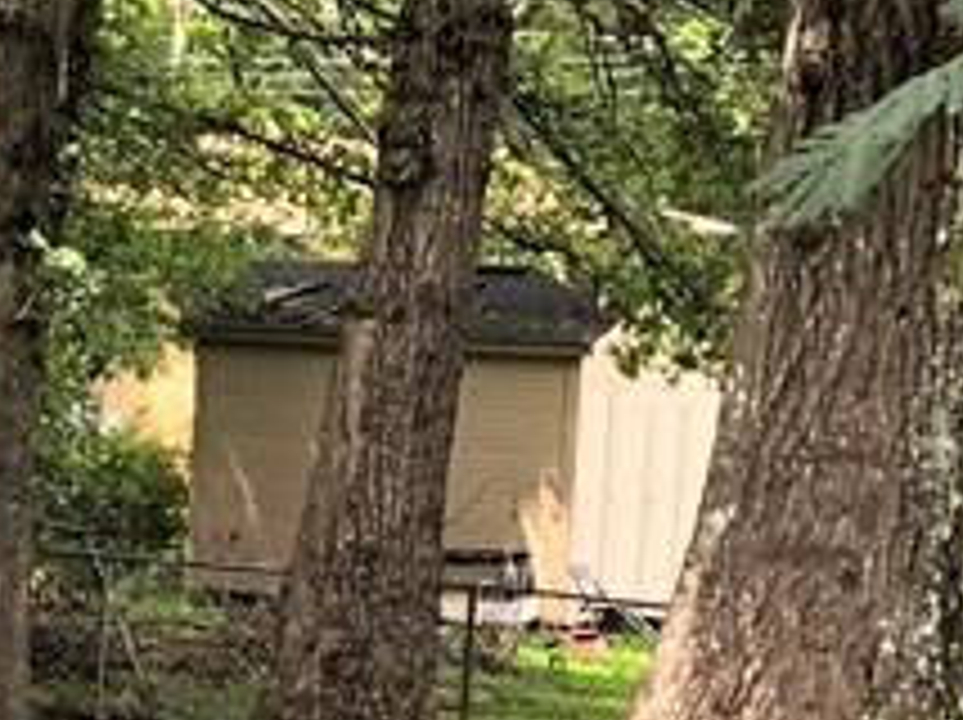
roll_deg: -0.4
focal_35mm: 134
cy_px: 612
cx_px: -1282
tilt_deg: -7.7
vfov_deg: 11.0
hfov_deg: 12.1
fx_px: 3724
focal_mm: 4
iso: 32
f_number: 1.8
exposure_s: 1/120
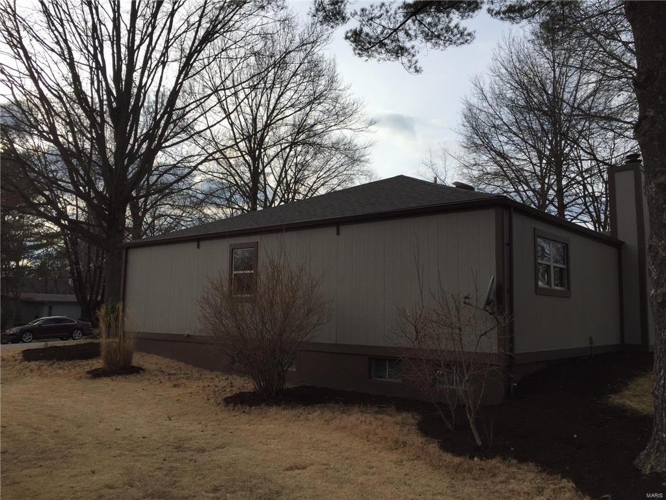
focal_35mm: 29
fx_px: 558
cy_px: 250
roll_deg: +1.4
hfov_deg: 61.7
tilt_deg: +5.3
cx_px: 333
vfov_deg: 48.2
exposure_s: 1/1276
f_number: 2.2
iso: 32
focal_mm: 4.15
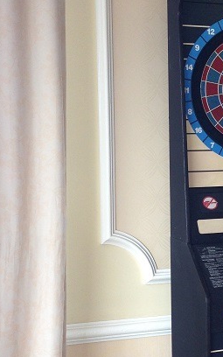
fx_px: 681
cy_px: 257
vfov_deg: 29.0
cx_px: 192
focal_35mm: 70
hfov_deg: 18.4
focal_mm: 4.12
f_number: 2.4
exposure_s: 1/120
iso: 80
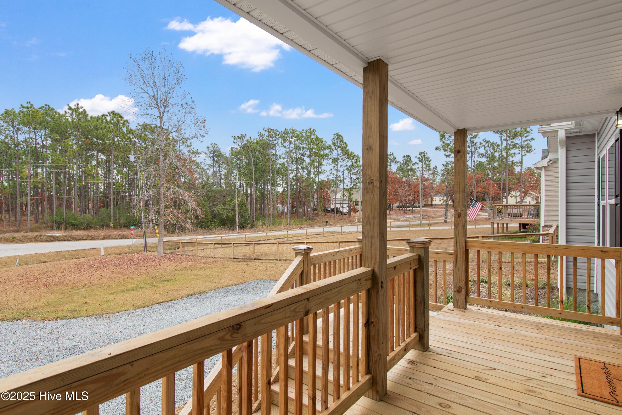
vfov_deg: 64.6
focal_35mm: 19
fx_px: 328
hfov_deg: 86.9
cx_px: 311
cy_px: 208
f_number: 8
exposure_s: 1/60
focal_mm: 13
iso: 100
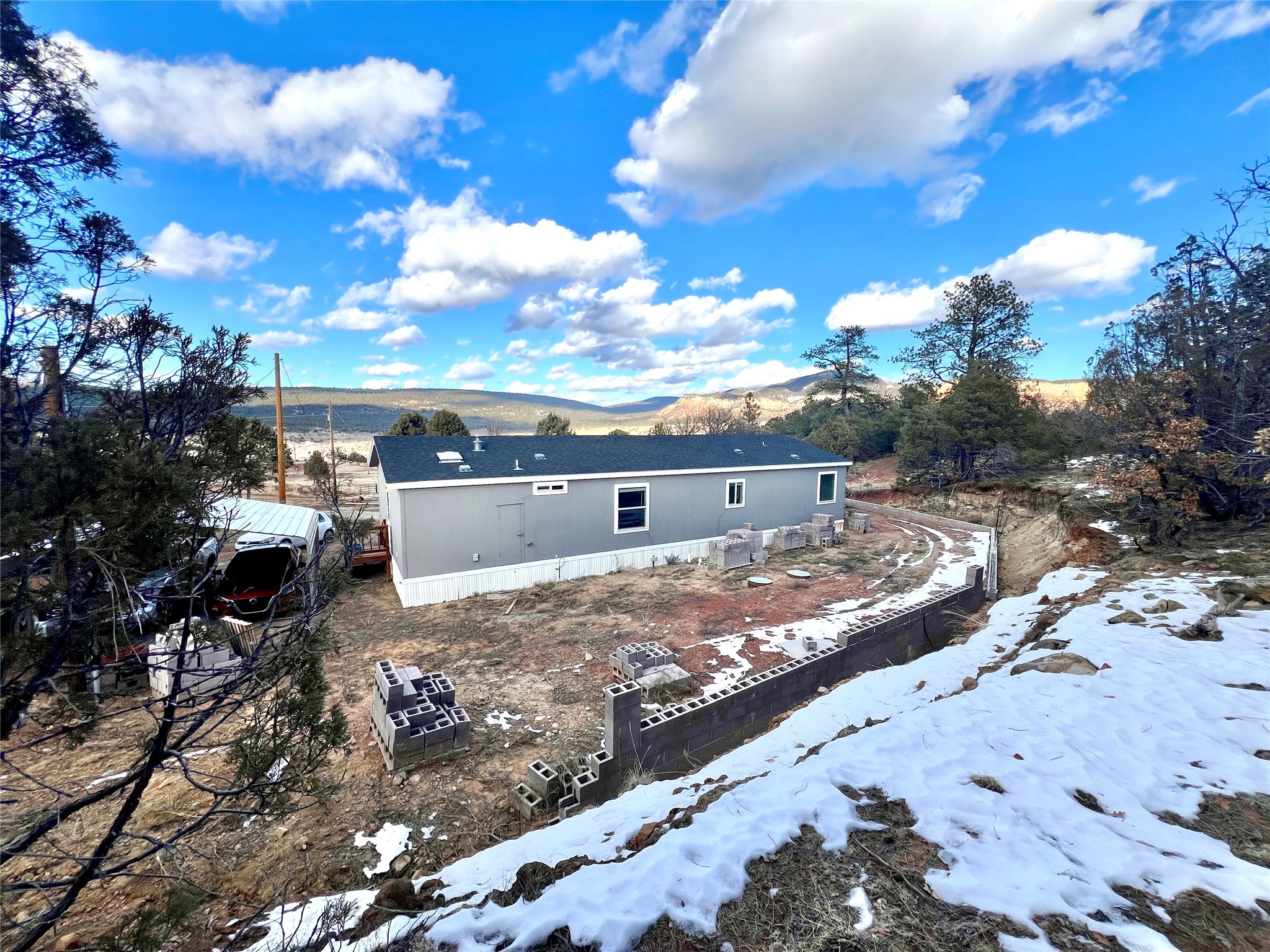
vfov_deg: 89.9
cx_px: 635
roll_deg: -1.1
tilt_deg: -6.0
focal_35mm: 13
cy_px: 476
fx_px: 477
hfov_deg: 106.2
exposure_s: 1/1206
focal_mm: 1.57
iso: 32
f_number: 1.8
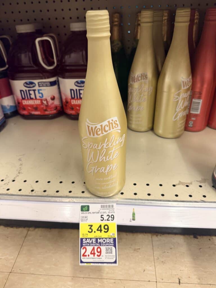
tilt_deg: -33.6
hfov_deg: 56.8
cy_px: 144
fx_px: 200
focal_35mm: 24
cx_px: 108
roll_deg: +1.8
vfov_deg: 71.6
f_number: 1.78
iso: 200
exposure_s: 1/42
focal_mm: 6.76
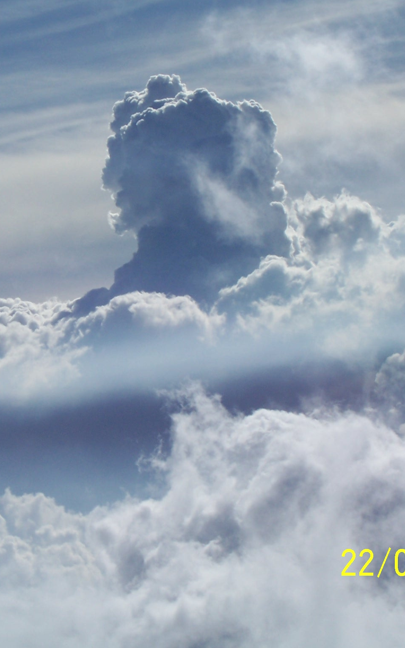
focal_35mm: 173
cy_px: 324
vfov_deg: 12.1
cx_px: 130
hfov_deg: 7.6
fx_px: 3055
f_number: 8
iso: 80
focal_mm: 21
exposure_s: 1/1000
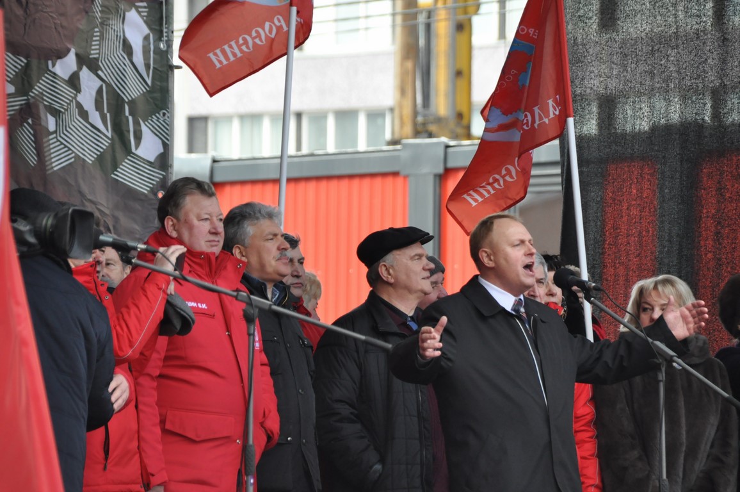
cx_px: 370
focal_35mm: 278
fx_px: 5698
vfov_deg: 4.9
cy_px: 246
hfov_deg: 7.4
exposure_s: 1/500
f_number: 6
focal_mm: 185
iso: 1000
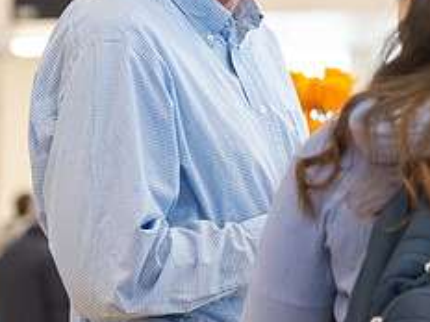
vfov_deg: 4.9
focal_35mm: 304
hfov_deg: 6.5
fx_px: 3776
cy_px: 95
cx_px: 538
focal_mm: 92
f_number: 3.5
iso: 1250
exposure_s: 1/200
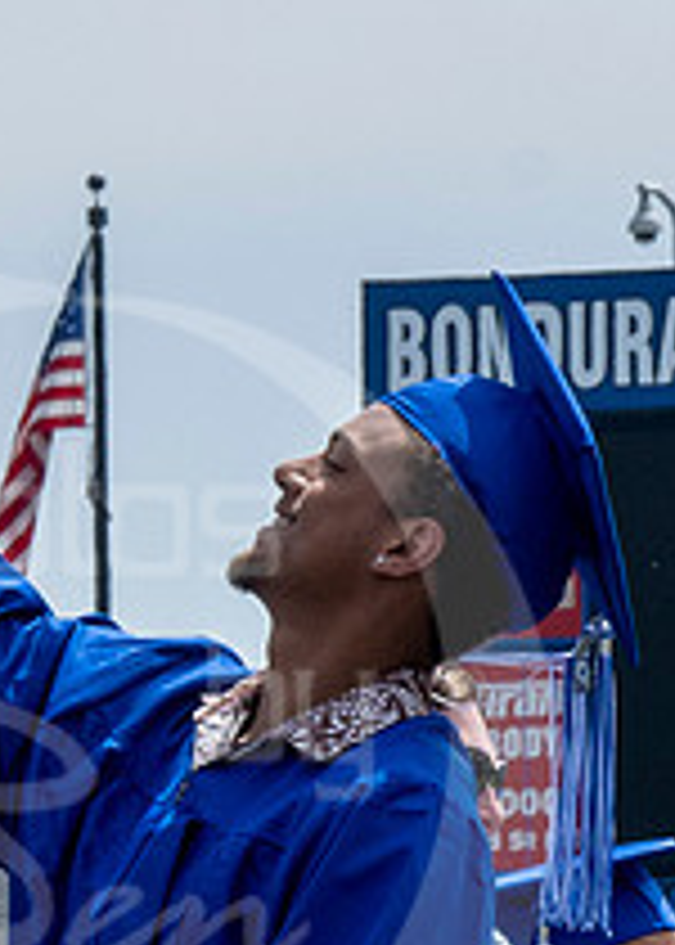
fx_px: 17472
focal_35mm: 651
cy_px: 607
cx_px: -981
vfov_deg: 3.1
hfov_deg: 2.2
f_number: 13
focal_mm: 77
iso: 200
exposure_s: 1/250
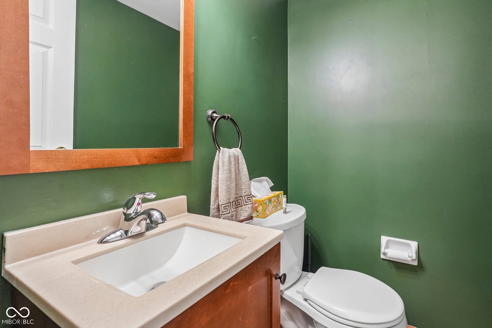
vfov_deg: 67.2
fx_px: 246
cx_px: 271
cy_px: 147
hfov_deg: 89.7
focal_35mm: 18
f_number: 8
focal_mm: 16
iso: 5000
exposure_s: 1/30
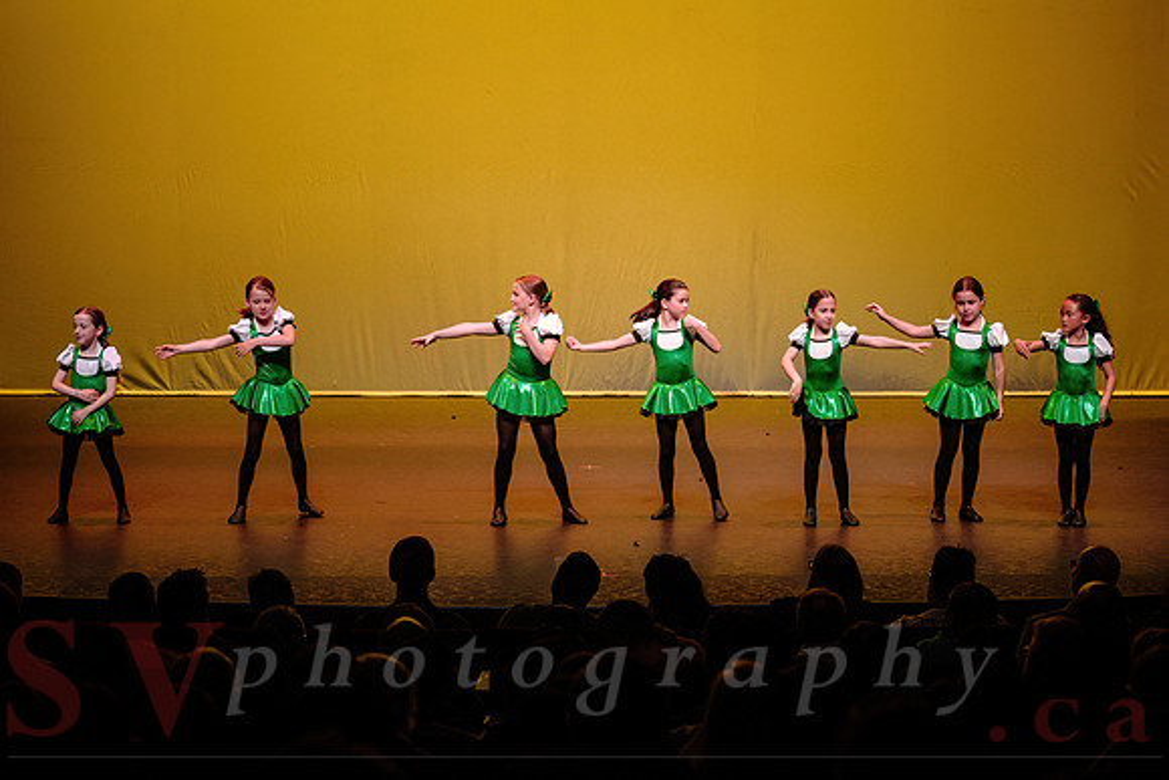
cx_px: 683
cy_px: 289
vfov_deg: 15.3
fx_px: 2905
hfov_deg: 22.7
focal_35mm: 89
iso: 1250
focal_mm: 70
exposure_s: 1/500
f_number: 2.8
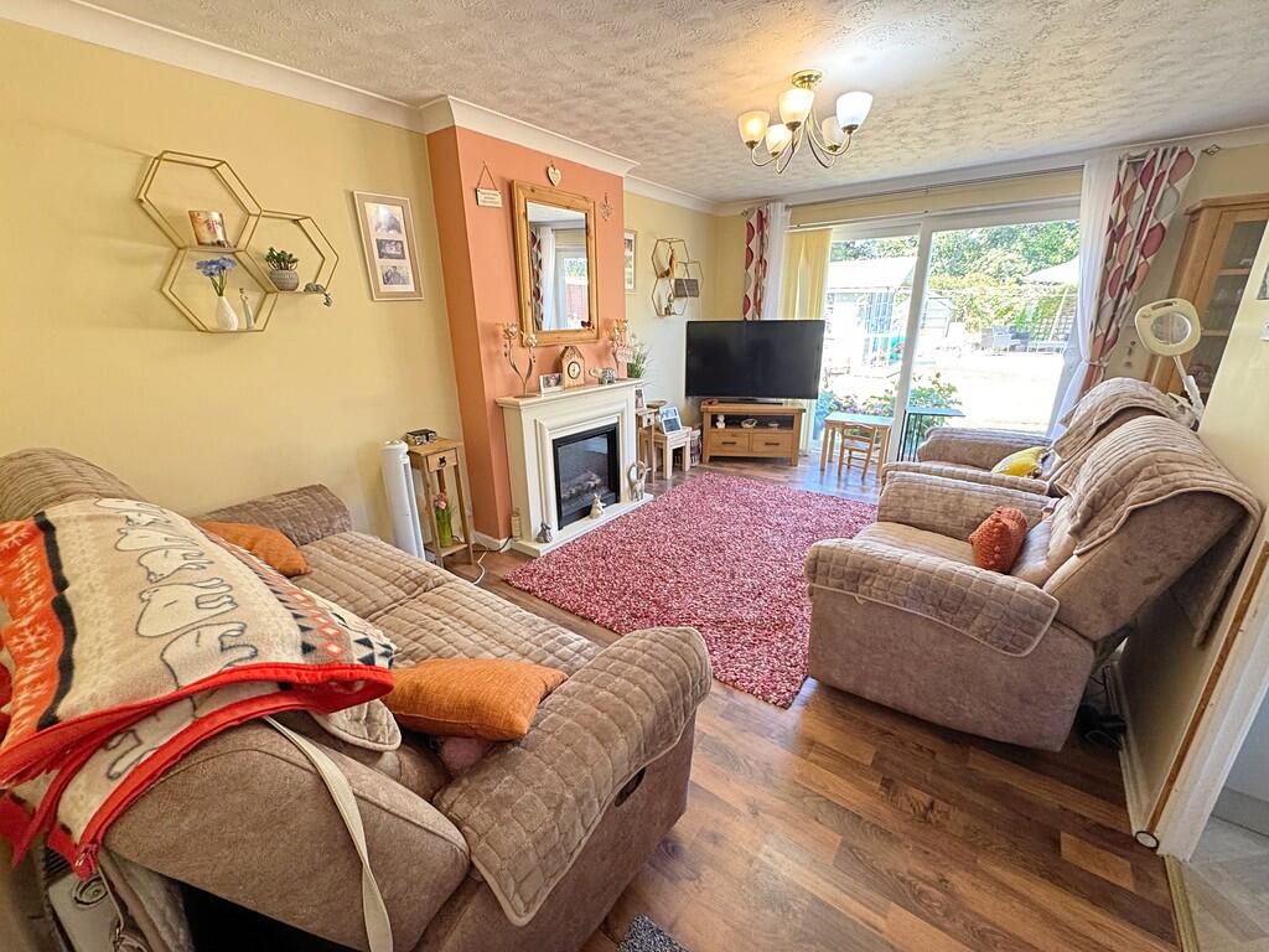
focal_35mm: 14
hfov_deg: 102.1
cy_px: 476
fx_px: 513
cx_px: 634
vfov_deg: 85.7
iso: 250
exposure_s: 1/100
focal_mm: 2.22
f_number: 2.2
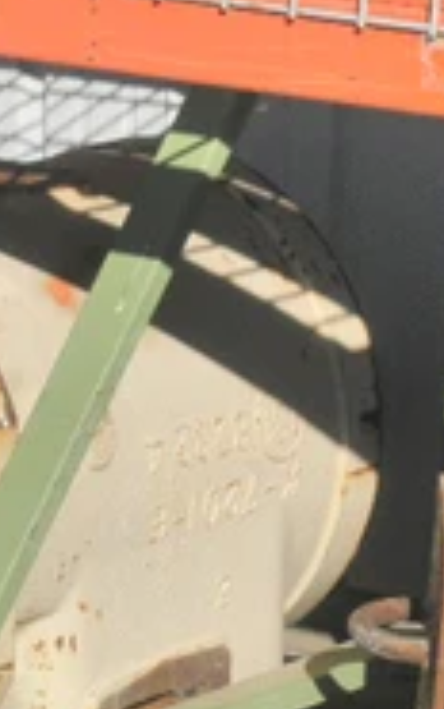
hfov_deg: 5.3
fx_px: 4771
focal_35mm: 247
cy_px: 483
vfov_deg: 8.5
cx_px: -176
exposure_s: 1/125
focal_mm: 19.1
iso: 64
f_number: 12.4
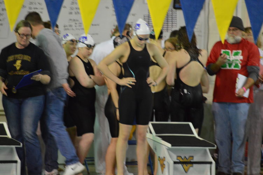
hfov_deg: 6.9
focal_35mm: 300
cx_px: 132
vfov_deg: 4.6
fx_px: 2190
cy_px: 88
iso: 3200
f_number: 5.6
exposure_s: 1/30
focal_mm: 200
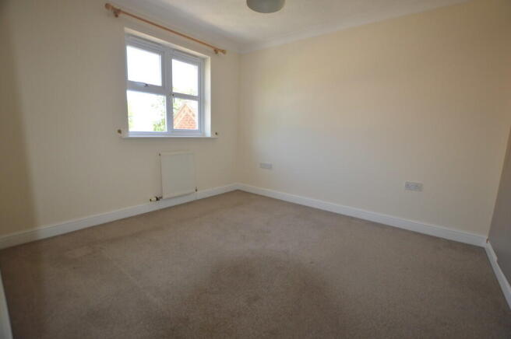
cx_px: 256
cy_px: 170
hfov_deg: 100.4
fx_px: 213
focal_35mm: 15
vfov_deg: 77.2
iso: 320
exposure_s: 1/125
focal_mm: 10
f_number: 4
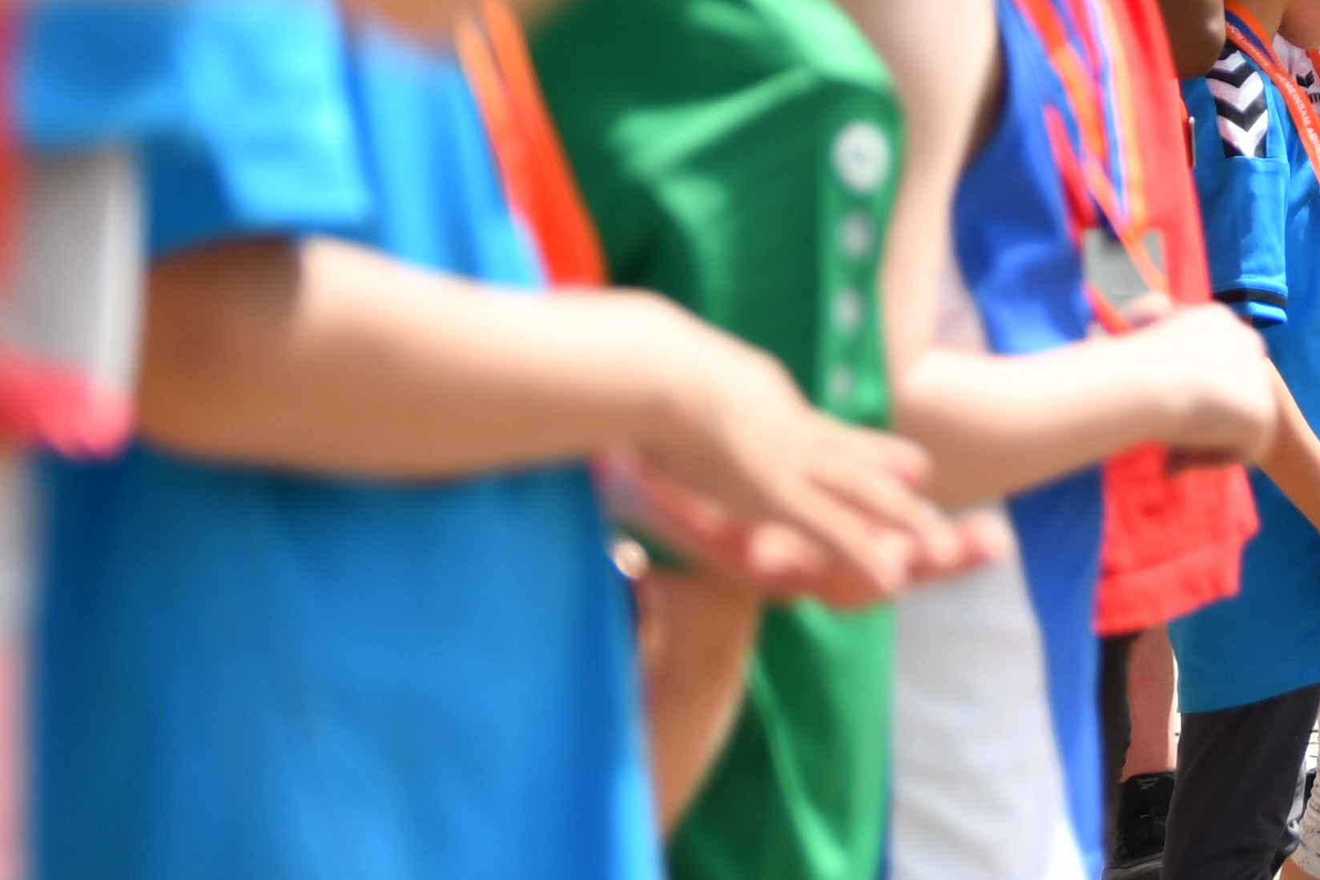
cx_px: 1698
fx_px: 8177
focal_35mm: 223
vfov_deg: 6.1
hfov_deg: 9.1
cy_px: -494
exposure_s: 1/1250
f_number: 3.2
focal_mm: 44
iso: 100
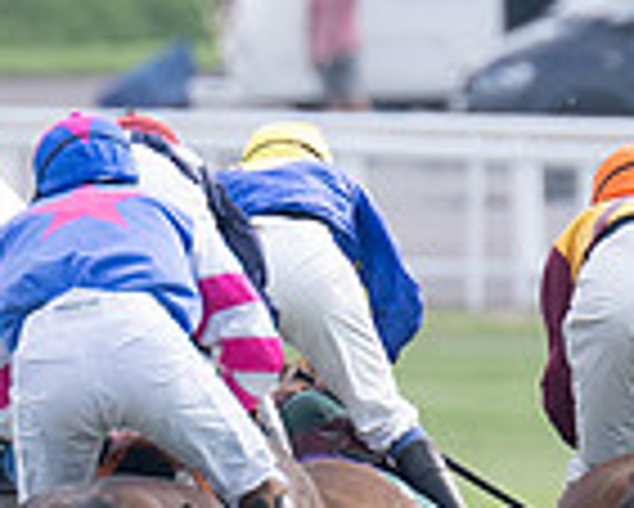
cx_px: 275
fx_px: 37084
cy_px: 540
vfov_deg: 0.8
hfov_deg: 1.0
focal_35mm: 1975
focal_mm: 280
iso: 400
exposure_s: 1/1250
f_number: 4
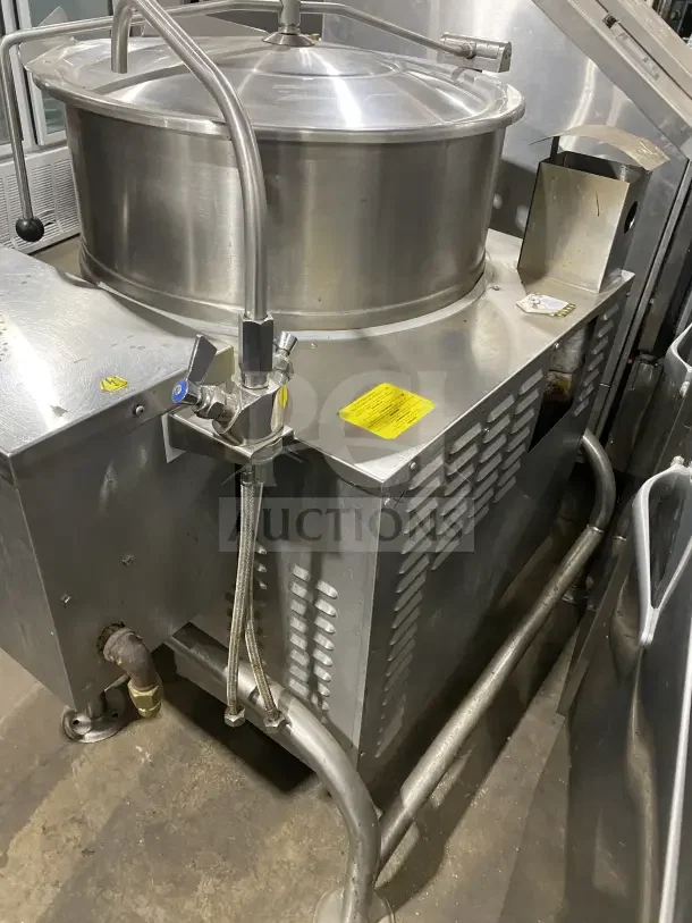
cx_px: 346
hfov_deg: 53.1
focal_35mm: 26
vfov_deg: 67.3
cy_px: 462
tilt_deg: -34.3
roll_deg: -5.2
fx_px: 693
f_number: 1.8
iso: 500
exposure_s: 1/60
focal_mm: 4.25
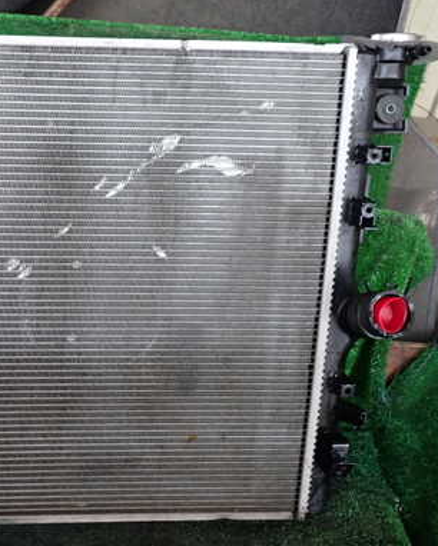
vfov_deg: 40.3
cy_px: 262
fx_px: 745
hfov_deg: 31.8
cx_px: 77
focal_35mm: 46
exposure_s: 1/30
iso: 250
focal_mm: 5.4
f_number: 2.3
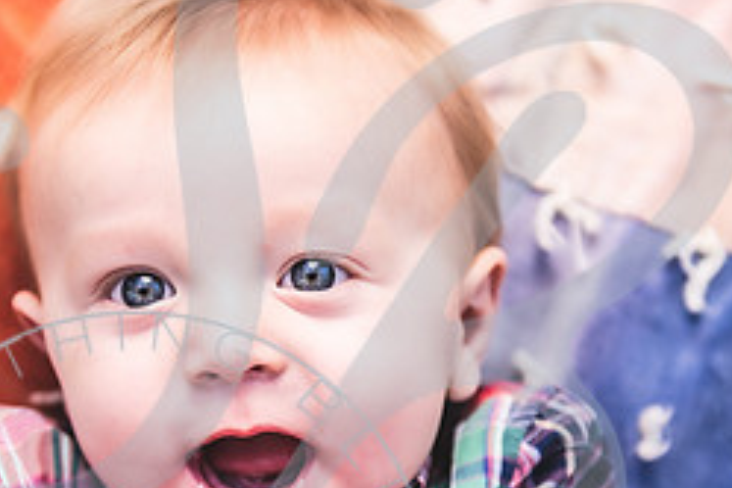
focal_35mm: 112
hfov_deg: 18.2
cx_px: 282
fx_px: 2277
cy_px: 366
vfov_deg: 12.2
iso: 100
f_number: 2.8
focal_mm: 48
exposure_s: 1/200
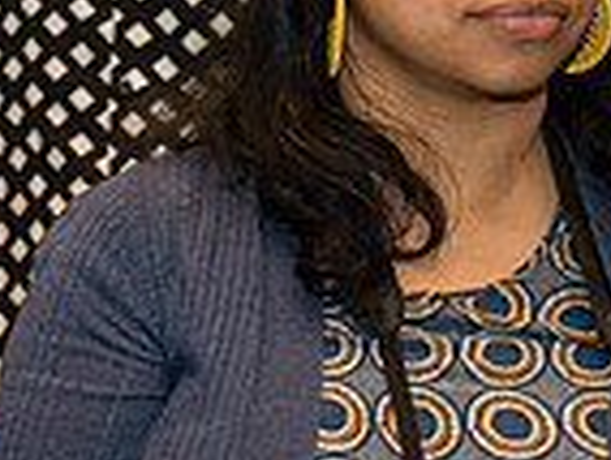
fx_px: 3731
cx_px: -473
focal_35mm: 211
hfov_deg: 9.0
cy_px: 71
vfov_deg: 7.0
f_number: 2.8
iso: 640
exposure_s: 1/250
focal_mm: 53.9
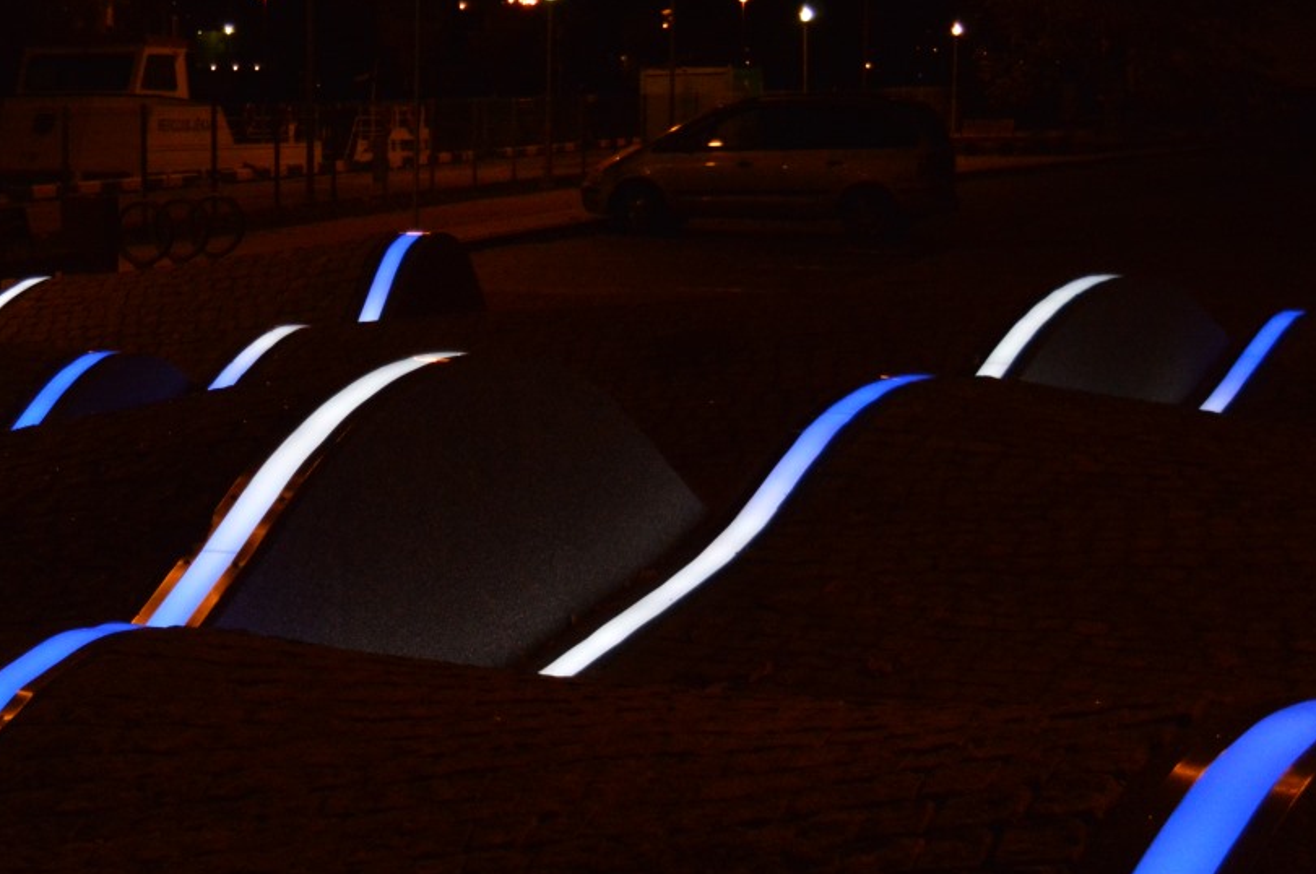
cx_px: 130
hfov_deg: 23.8
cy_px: 650
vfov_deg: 16.3
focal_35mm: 83
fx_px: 3030
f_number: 4.2
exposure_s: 1/200
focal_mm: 28
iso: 1600
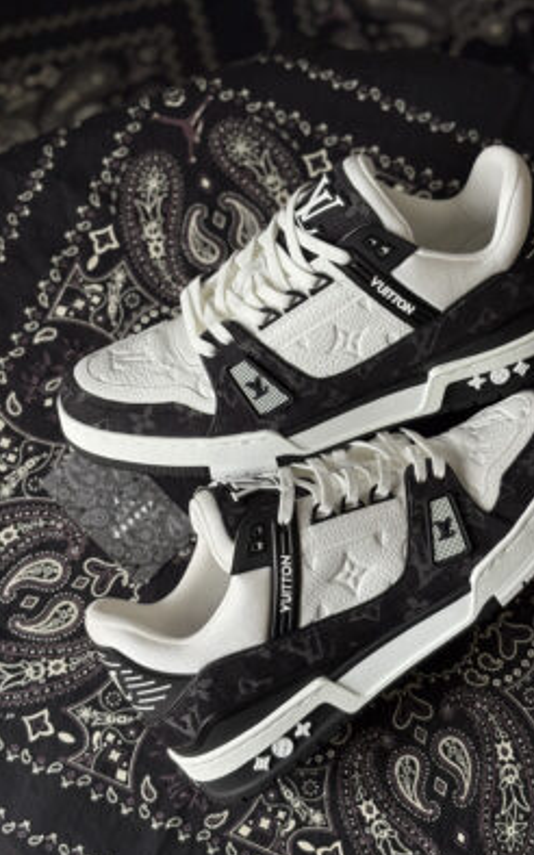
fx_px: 1305
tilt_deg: -78.0
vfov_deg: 36.3
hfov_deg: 23.1
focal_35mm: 56
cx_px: 323
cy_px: 432
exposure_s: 1/60
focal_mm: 5.96
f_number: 1.6
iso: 32
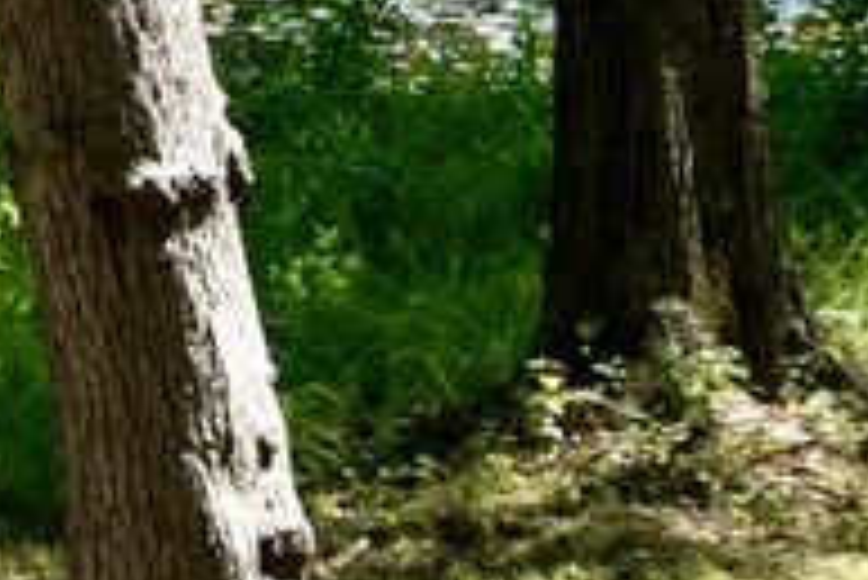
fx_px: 7721
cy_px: -652
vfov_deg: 4.2
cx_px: -855
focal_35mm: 320
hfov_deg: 6.3
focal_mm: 38
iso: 250
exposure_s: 1/320
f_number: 6.3
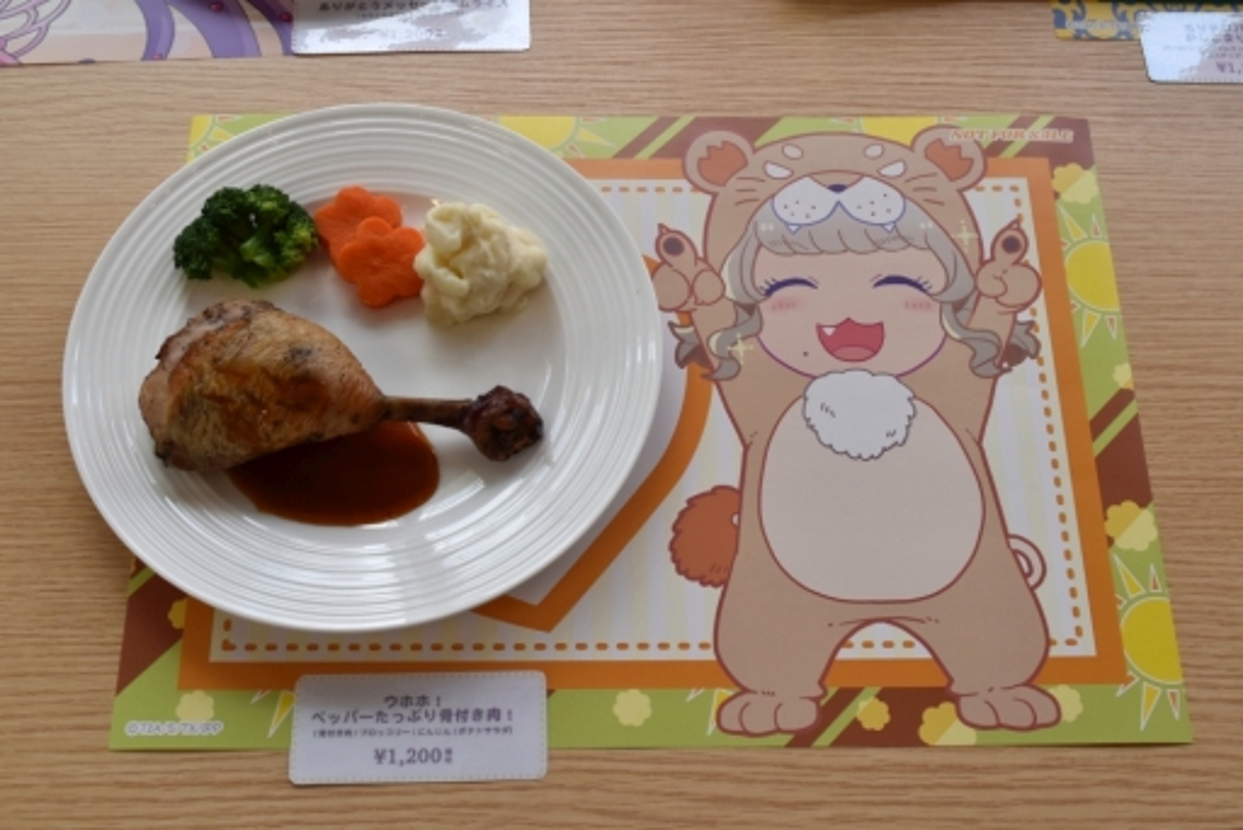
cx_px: 622
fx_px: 1555
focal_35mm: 45
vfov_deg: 29.9
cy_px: 415
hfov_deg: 43.6
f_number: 13
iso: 500
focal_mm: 30
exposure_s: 1/80
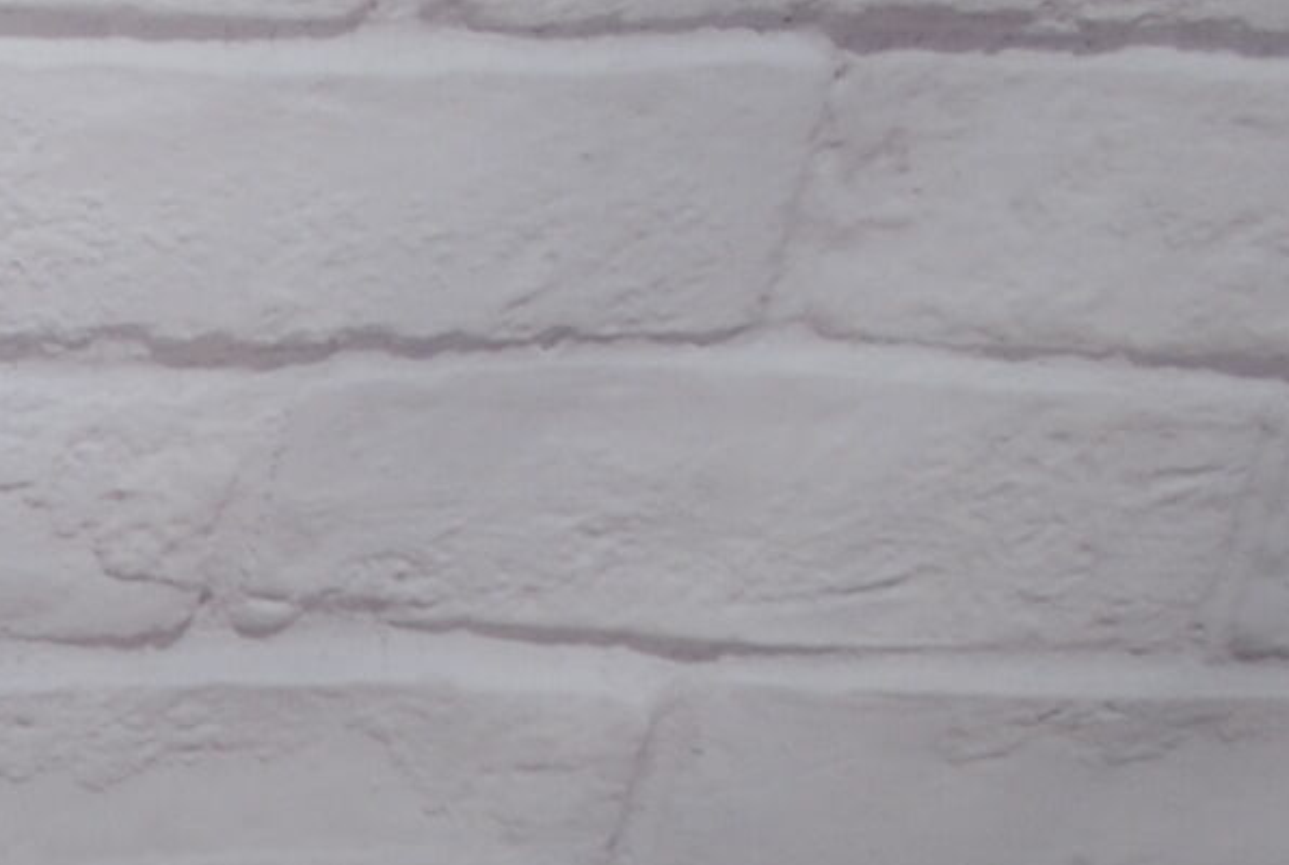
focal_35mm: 175
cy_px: 1806
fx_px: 6278
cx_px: -1834
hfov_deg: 10.2
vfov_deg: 7.5
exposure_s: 1/125
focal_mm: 24
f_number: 5.6
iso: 200
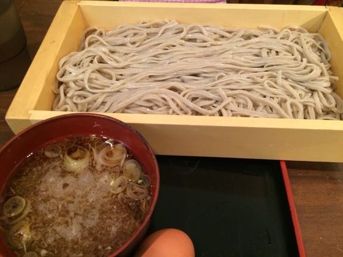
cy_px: 128
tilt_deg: -52.3
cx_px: 172
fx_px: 287
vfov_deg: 48.2
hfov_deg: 61.7
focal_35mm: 29
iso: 320
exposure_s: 1/17
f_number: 2.2
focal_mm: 4.15
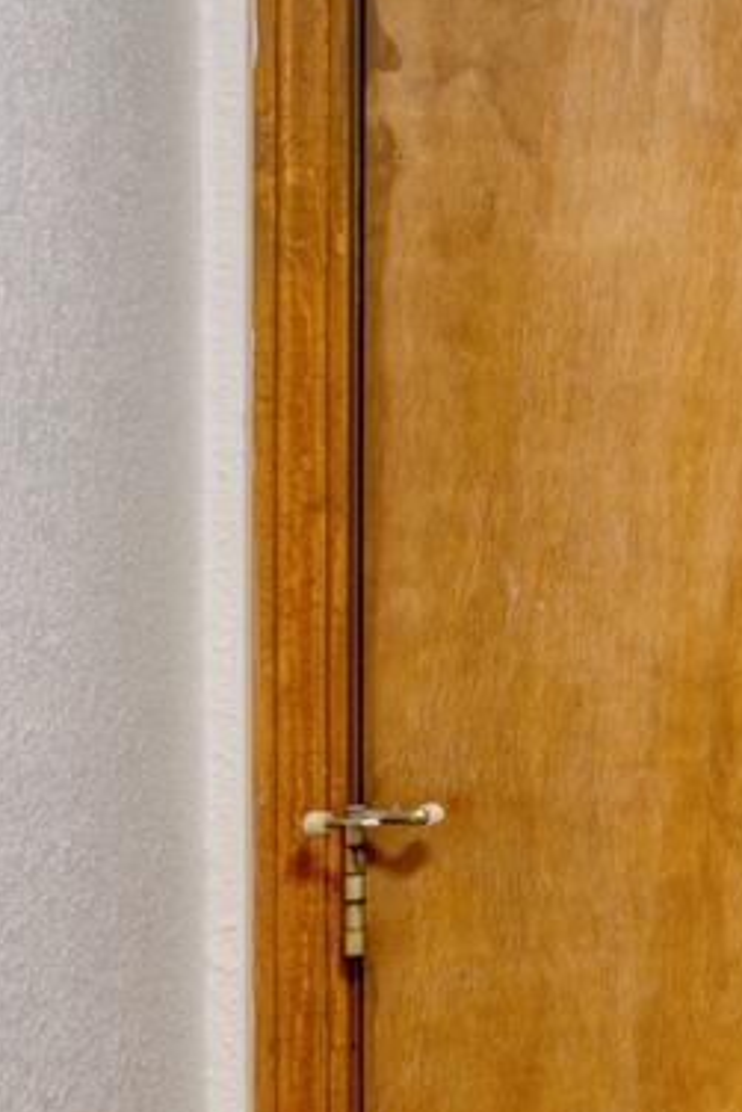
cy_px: 470
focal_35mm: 67
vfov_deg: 30.0
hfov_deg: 10.5
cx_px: 2400
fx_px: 2069
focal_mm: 14
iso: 400
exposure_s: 1/2
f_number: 9
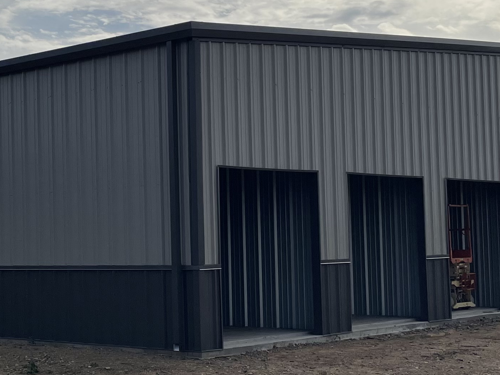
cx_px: 62
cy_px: 206
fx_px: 1083
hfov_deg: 25.3
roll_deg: +1.9
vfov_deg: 19.6
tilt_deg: +3.7
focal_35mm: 75
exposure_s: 1/10753
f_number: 1.6
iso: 32
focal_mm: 4.2
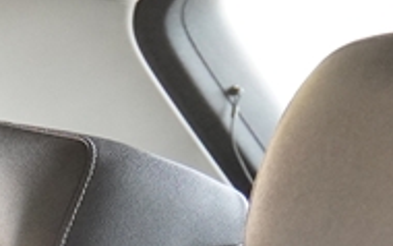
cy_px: 644
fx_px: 1498
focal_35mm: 140
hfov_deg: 14.2
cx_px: -149
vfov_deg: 8.4
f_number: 2.8
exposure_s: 1/160
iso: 2500
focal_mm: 17
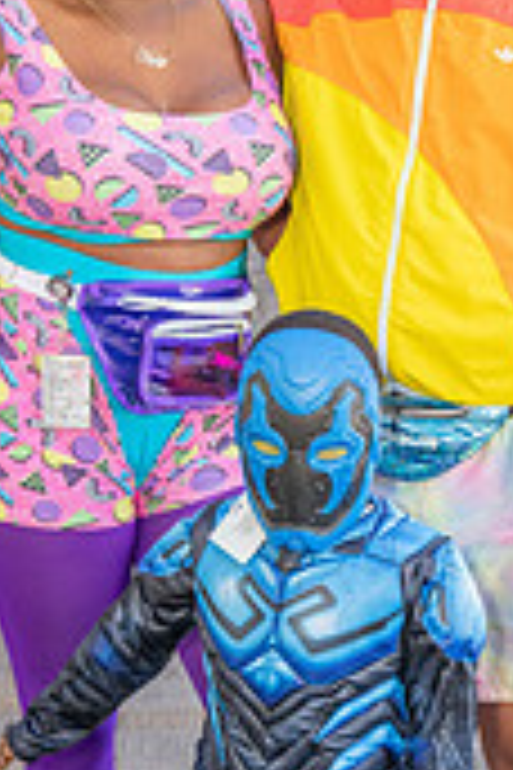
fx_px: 1859
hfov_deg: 15.7
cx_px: 346
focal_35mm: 87
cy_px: 405
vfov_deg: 23.4
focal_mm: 33
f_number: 4
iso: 2500
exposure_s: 1/160
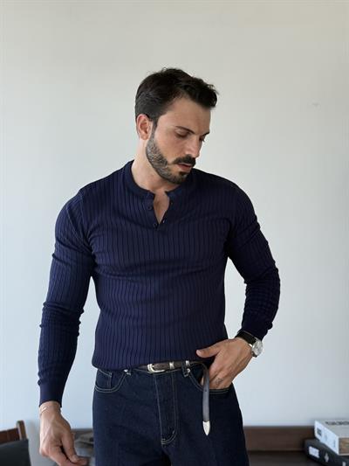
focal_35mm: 48
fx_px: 645
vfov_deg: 39.6
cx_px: 174
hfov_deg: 30.3
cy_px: 233
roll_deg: +0.4
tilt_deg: +3.3
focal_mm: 6.76
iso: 80
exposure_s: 1/272
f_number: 1.78
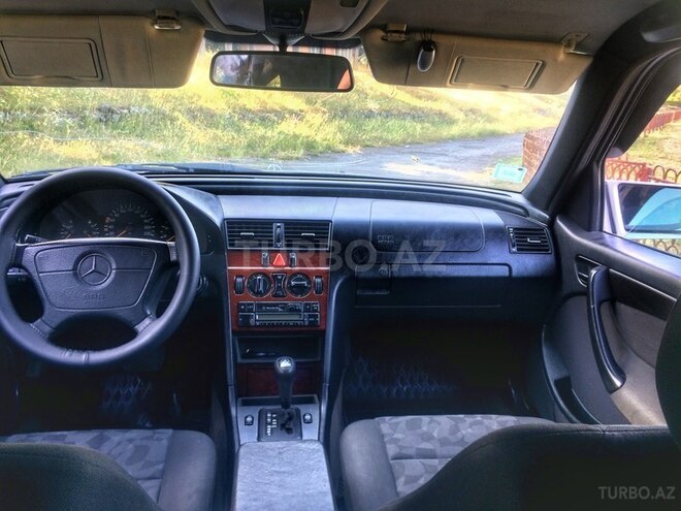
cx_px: 340
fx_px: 571
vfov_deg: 48.2
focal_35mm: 29
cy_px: 256
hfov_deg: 61.7
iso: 40
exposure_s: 1/33
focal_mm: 4.15
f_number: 2.2
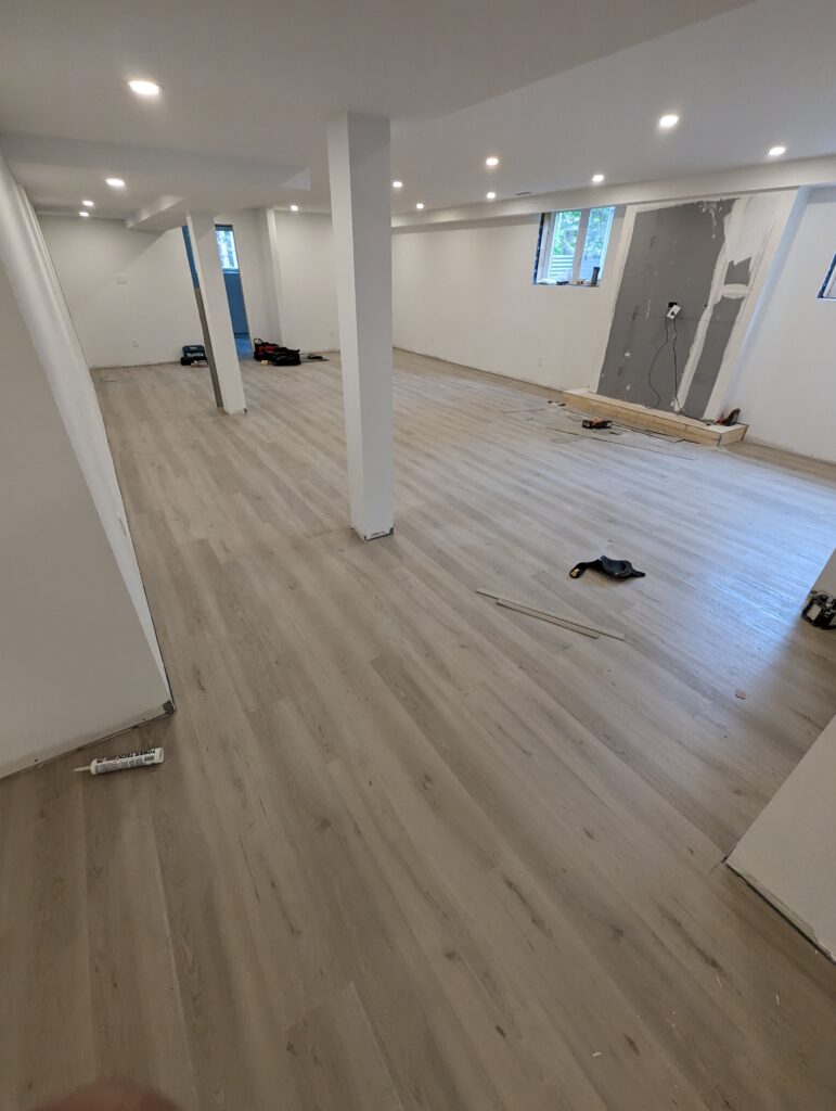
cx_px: 418
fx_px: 418
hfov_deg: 90.1
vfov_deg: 106.1
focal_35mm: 13
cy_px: 556
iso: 249
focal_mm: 1.95
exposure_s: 1/120
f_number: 2.2
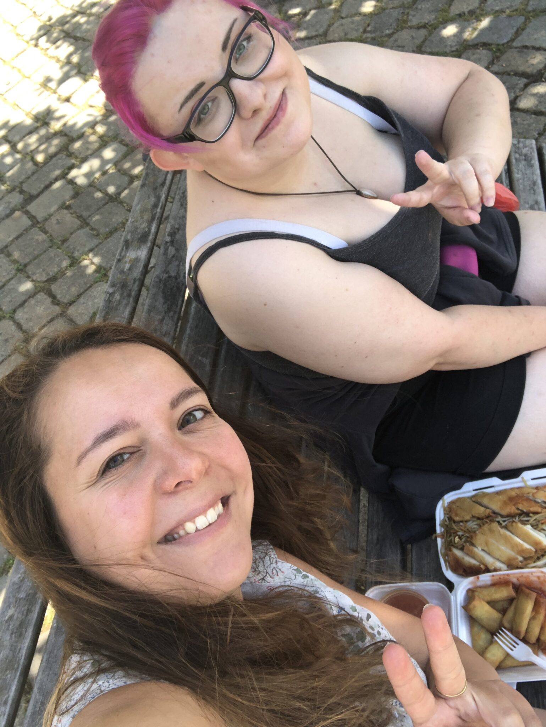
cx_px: 273
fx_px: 672
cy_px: 364
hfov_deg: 44.2
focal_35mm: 32
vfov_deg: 56.8
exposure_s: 1/189
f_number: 2.2
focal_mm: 2.87
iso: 20
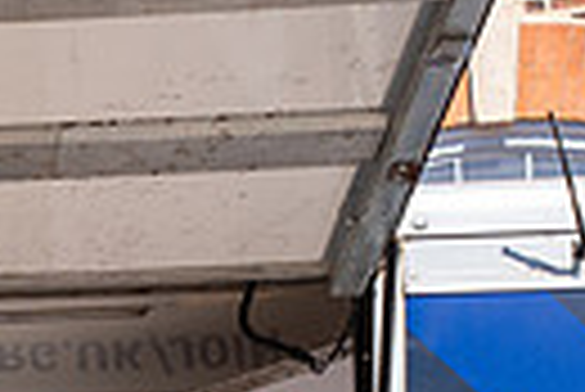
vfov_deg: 5.8
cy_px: 863
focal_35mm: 232
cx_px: -536
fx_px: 3774
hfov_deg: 8.5
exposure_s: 1/800
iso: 100
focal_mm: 52
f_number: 4
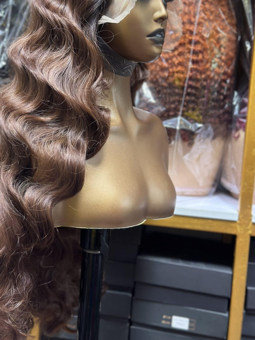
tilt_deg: -3.8
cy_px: 130
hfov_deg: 24.0
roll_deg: -4.6
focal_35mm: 61
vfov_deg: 31.6
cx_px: 107
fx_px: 599
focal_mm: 6.86
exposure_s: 1/50
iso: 125
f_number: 1.78
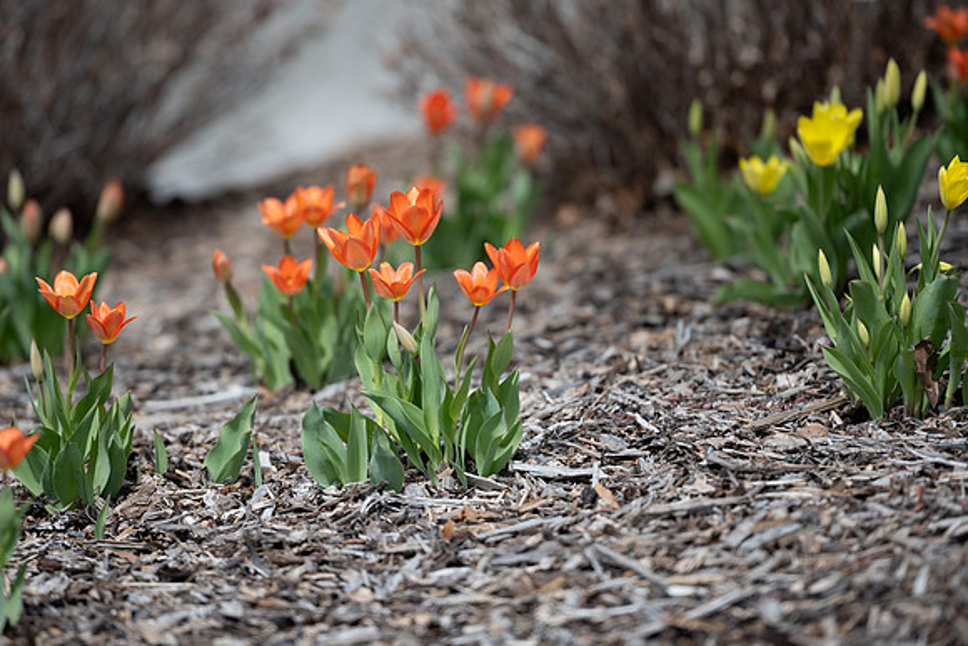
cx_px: 442
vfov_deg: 6.1
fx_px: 6050
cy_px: 283
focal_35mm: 225
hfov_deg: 9.1
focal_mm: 200
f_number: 2.8
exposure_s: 1/800
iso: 50
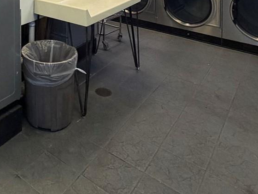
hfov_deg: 42.7
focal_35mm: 40
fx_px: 298
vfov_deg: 27.8
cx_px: 23
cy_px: -76
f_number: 2.2
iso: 250
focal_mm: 2.22
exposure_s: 1/60
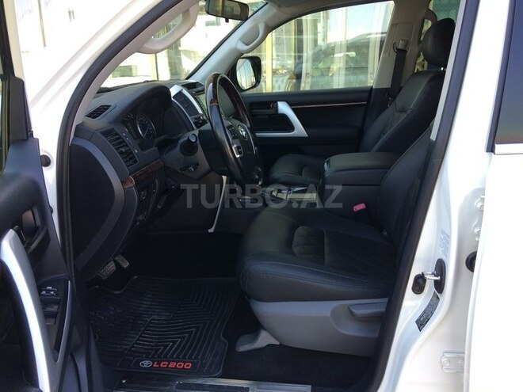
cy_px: 196
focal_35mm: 29
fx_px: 438
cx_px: 262
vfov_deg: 48.2
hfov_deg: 61.7
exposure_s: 1/118
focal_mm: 4.15
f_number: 2.2
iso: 32
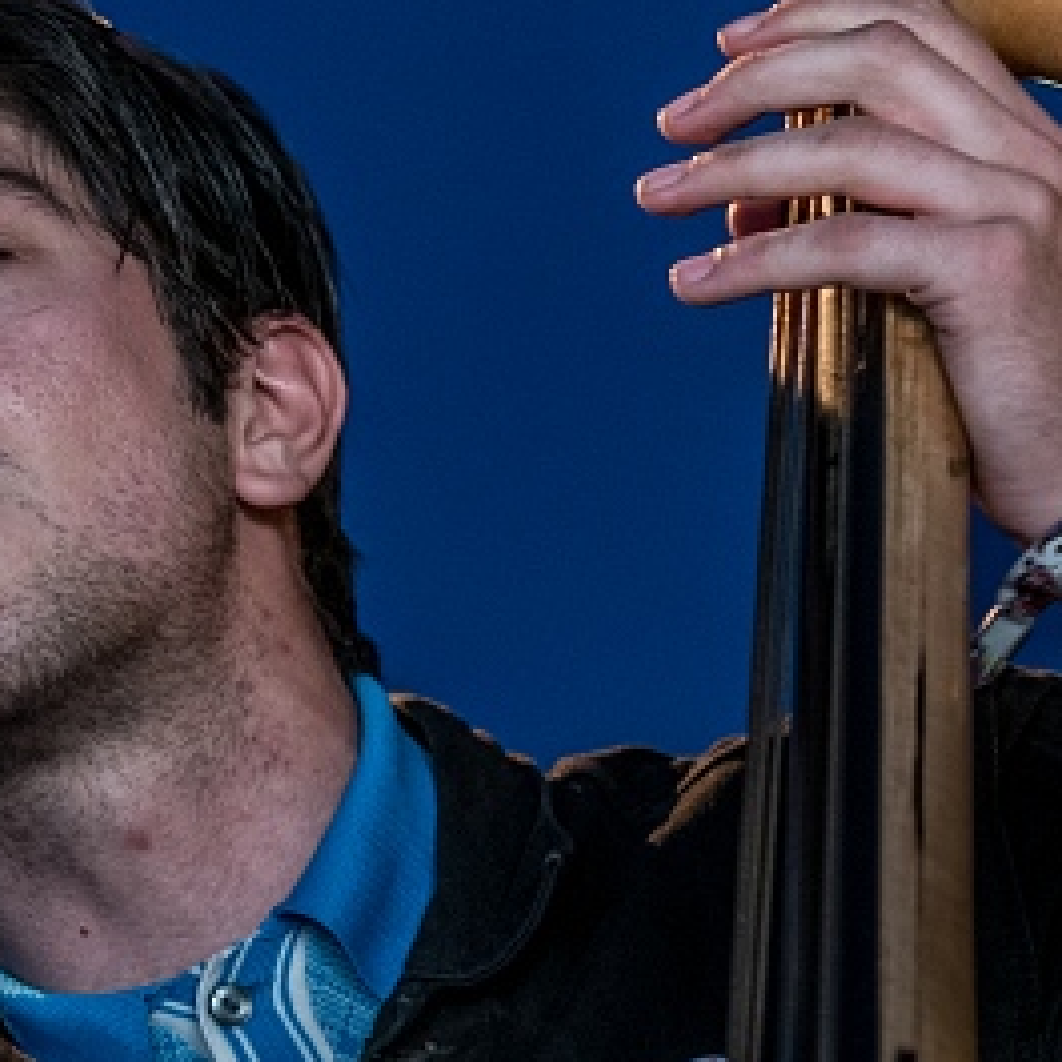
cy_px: 425
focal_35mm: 402
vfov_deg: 4.4
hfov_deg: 4.4
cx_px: 733
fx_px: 13953
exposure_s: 1/100
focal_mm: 116
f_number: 2.8
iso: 800
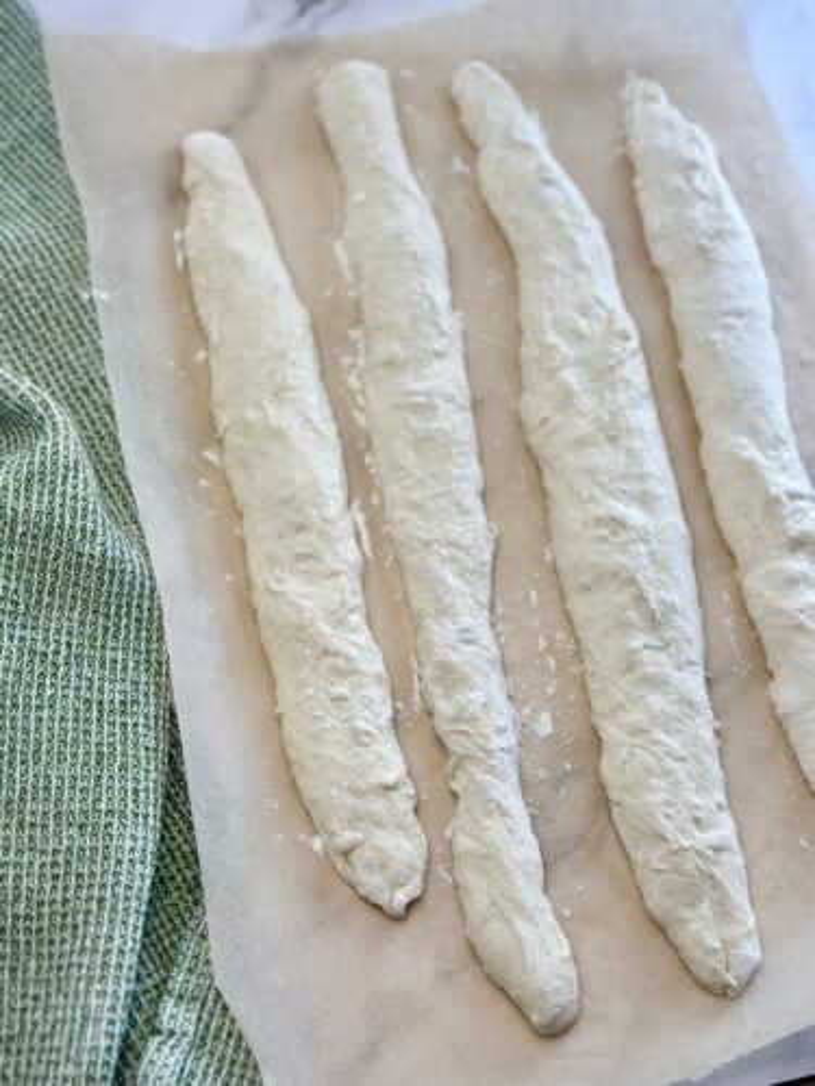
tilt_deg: -63.6
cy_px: 543
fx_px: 1507
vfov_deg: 39.7
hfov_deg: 30.3
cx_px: 408
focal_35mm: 48
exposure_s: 1/169
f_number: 1.78
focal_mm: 6.86
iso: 64
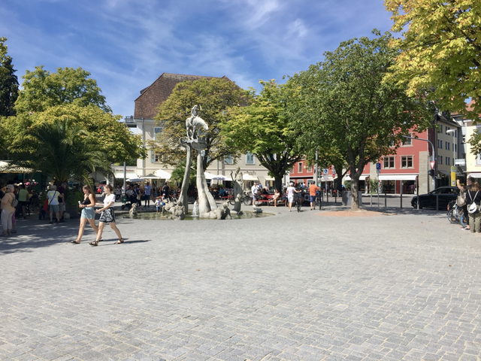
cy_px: 180
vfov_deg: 48.2
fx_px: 403
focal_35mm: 29
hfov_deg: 61.7
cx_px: 240
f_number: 2.2
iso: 25
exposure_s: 1/1261
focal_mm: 4.15
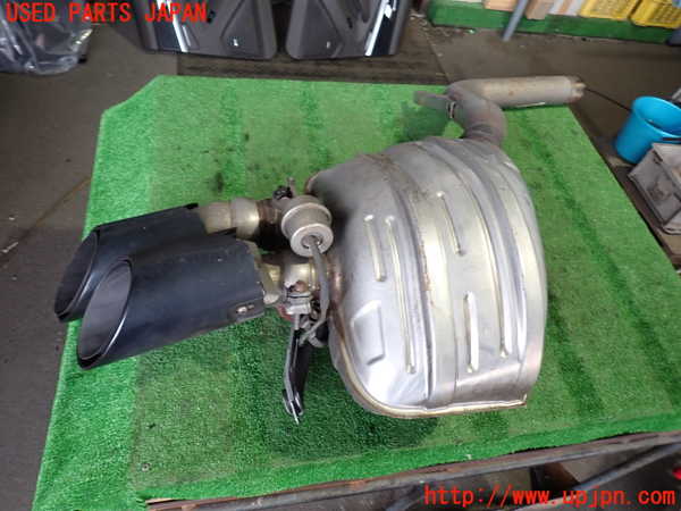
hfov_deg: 69.4
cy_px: 256
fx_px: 492
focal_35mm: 25
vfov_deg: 54.9
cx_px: 340
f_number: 2
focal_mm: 4.5
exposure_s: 1/30
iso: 200
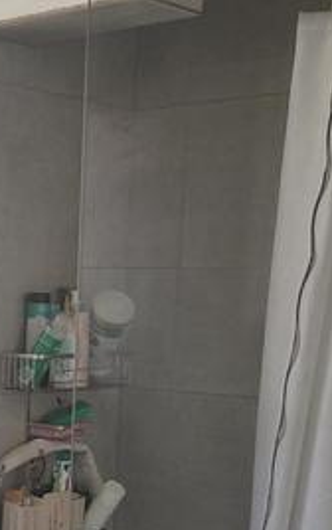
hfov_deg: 16.2
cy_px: 520
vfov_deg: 25.0
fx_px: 1141
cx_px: -6
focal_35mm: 79
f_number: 1.8
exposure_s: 1/120
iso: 125
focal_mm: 4.69
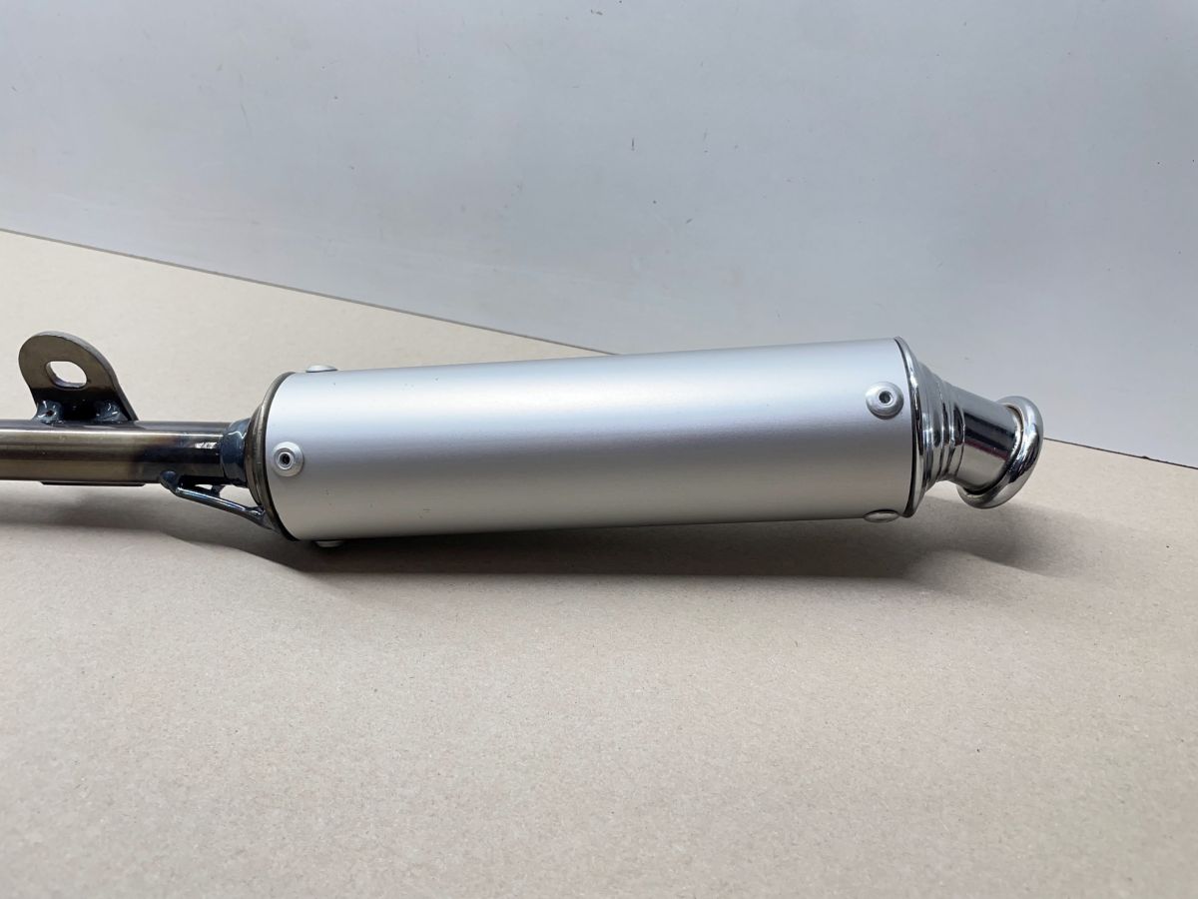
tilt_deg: -33.6
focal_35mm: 26
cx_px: 599
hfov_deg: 67.3
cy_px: 450
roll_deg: +2.2
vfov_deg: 53.1
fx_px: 900
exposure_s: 1/100
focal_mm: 4.2
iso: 80
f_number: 1.6
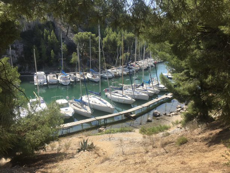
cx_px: 115
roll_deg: -2.6
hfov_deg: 61.7
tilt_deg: -14.3
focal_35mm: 29
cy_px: 86
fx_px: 193
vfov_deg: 48.2
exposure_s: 1/1412
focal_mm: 4.15
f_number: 2.2
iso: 32
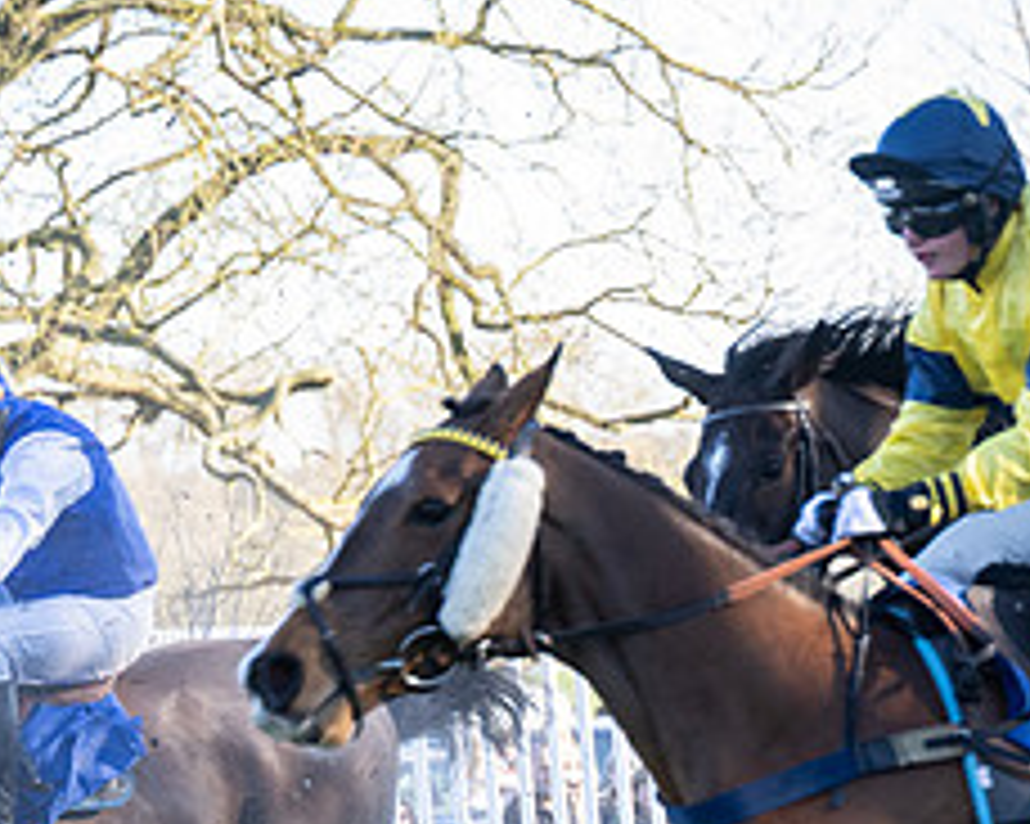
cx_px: 729
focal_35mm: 208
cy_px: 796
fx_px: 6338
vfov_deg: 7.4
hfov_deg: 9.3
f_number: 2.8
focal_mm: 70
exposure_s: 1/1600
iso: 800
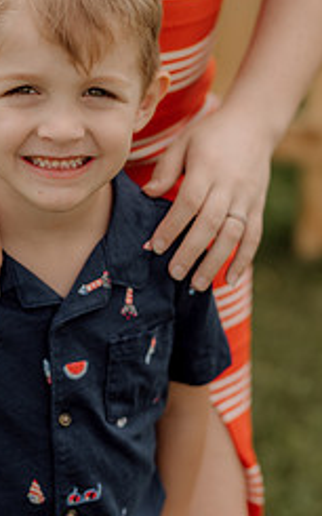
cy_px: 249
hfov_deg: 8.2
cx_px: 34
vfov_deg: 13.2
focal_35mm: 159
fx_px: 2234
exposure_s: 1/320
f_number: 2.5
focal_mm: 85
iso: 80
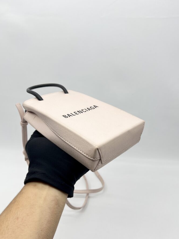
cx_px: 93
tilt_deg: -25.8
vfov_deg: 59.8
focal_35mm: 30
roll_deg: -0.1
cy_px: 132
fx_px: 207
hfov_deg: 46.8
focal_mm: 5.7
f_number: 1.5
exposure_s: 1/165
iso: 40
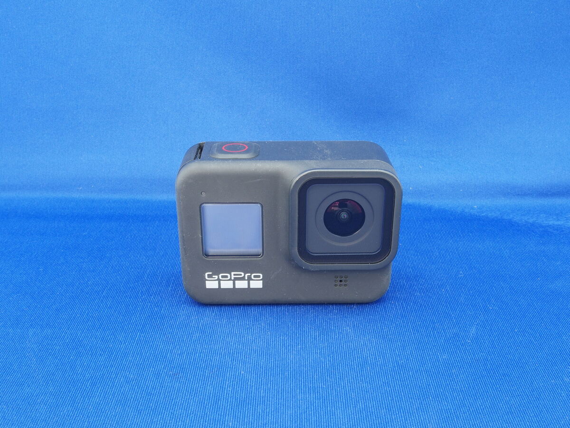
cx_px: 285
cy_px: 214
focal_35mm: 38
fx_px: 626
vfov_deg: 37.7
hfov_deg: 49.0
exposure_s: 3.2
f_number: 8
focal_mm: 8.1
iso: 100
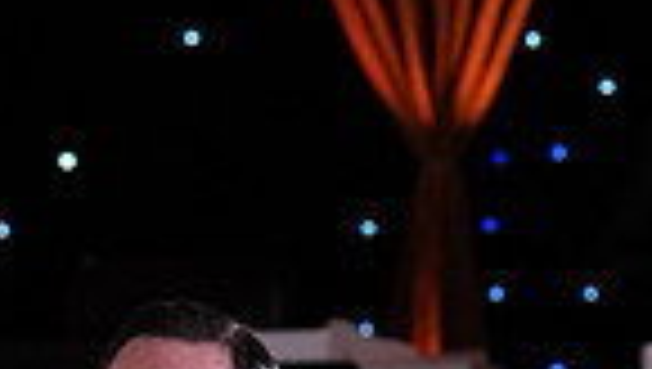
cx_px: -16
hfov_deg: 5.1
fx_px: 7236
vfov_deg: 2.9
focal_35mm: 418
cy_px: 1035
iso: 1000
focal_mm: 100
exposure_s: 1/400
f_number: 4
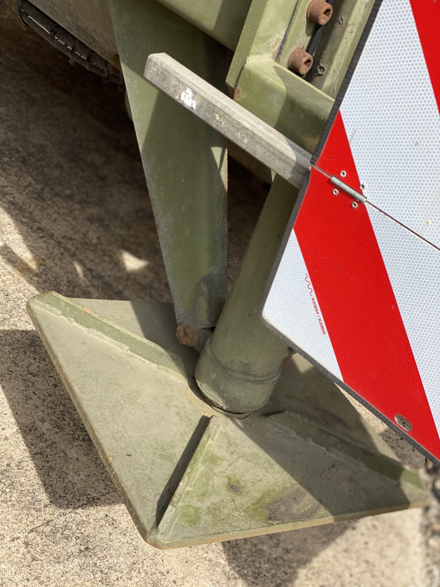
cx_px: 220
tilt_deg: -30.8
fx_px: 881
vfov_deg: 36.8
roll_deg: -21.9
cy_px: 294
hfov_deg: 28.0
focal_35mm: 52
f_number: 2
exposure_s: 1/413
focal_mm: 6
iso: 20
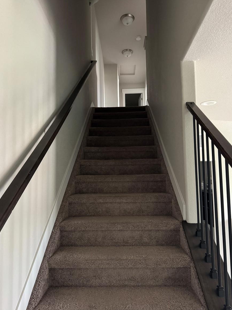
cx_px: 116
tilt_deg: +5.0
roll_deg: +0.6
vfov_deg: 69.4
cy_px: 160
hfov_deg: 54.9
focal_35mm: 25
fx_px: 223
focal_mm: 6.76
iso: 1000
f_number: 1.78
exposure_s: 1/40
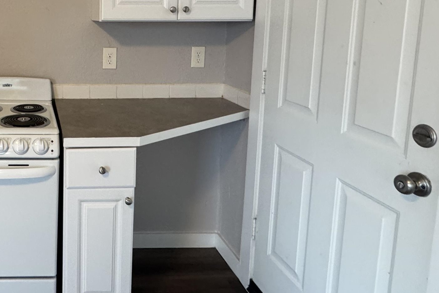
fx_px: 390
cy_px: 59
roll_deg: -0.1
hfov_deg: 51.8
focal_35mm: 32
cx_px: 45
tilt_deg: -8.3
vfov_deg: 39.5
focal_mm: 2.22
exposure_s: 1/60
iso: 320
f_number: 2.2
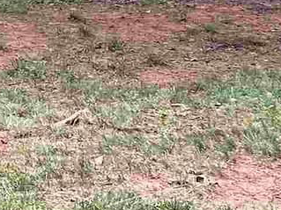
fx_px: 1355
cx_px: -518
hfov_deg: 9.6
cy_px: -277
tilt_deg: -2.6
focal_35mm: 167
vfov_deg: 8.2
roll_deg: +0.2
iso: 32
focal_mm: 5.7
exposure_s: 1/123
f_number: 1.5
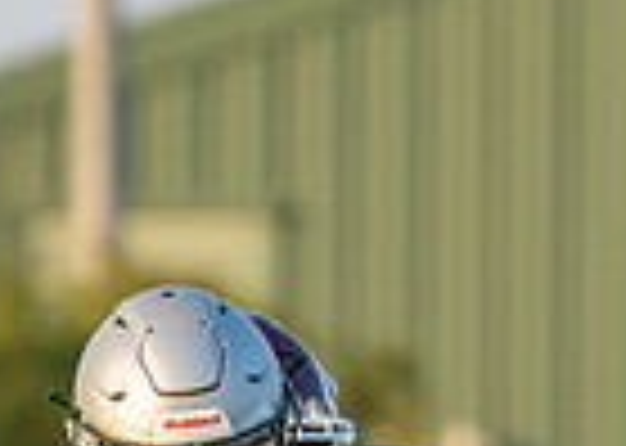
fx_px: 34333
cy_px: 776
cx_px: -10
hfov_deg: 1.0
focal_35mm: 1933
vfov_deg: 0.7
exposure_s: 1/1250
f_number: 2.8
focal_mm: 200
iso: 250
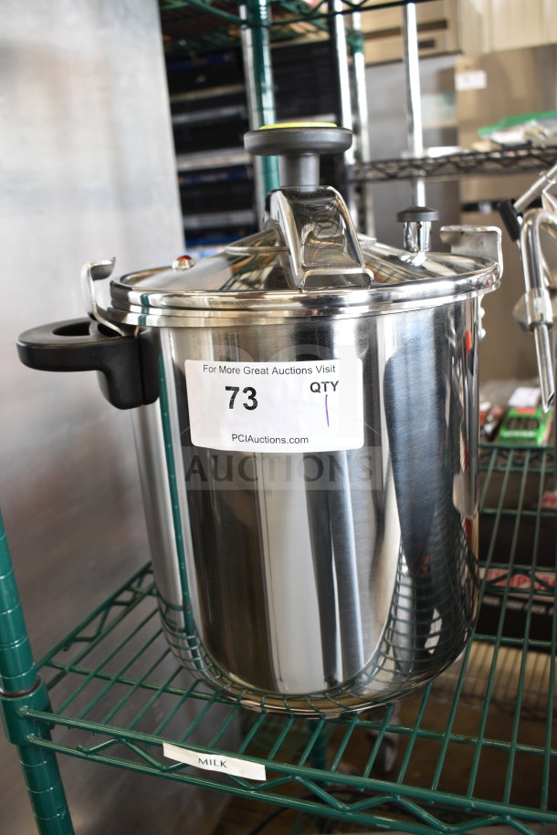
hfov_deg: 40.0
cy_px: 418
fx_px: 766
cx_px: 278
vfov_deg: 57.2
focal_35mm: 33
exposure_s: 1/30
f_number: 3.8
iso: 400
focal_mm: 22
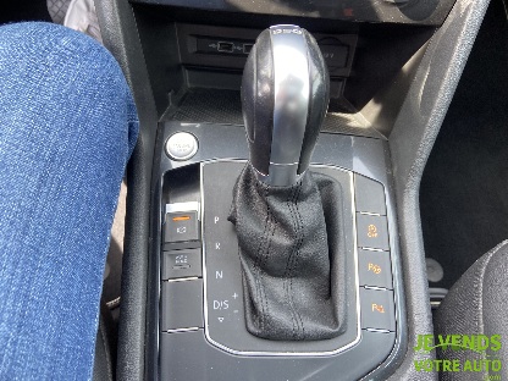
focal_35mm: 26
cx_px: 254
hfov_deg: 67.3
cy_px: 190
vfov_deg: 53.1
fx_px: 382
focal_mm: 4.25
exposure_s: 1/121
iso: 100
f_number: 1.8
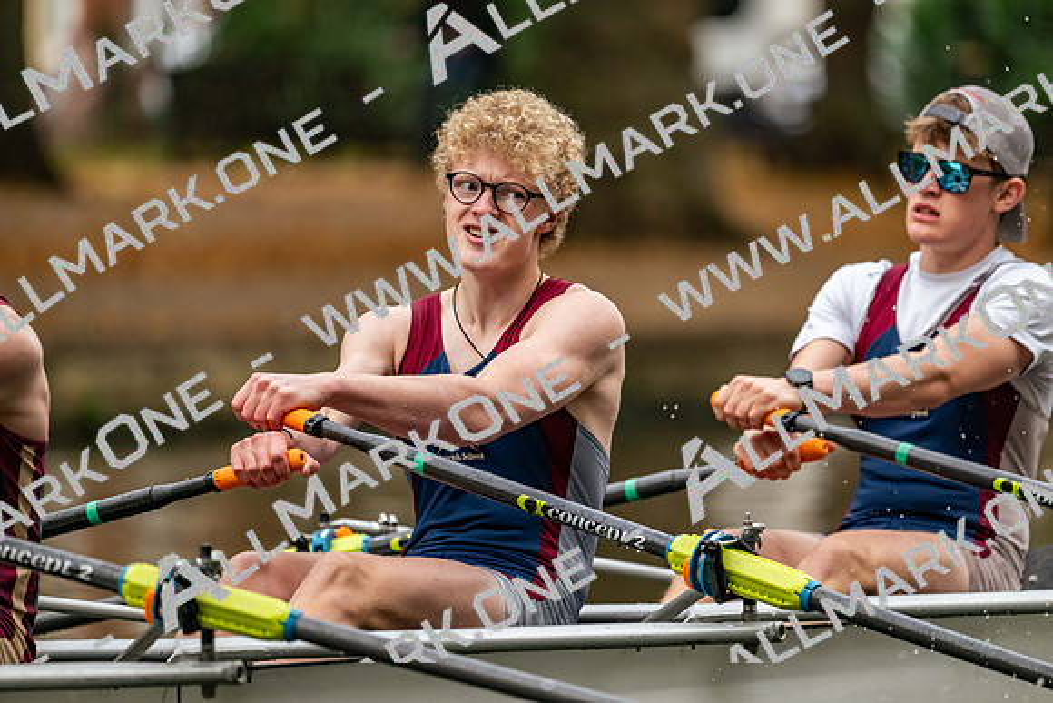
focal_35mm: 400
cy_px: 352
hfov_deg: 5.2
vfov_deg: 3.4
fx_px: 11702
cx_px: 526
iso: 2200
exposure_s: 1/2500
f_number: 4.5
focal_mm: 400
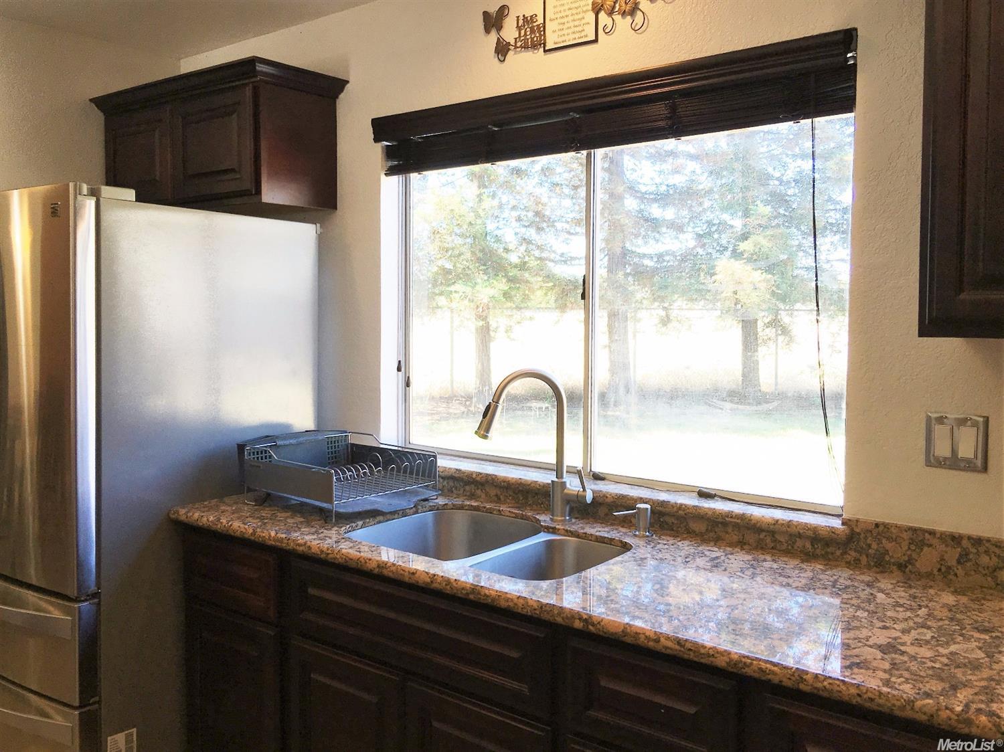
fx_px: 841
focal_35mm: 29
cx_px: 502
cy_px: 376
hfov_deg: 61.7
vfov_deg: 48.2
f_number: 2.2
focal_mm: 4.15
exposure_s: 1/120
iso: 25
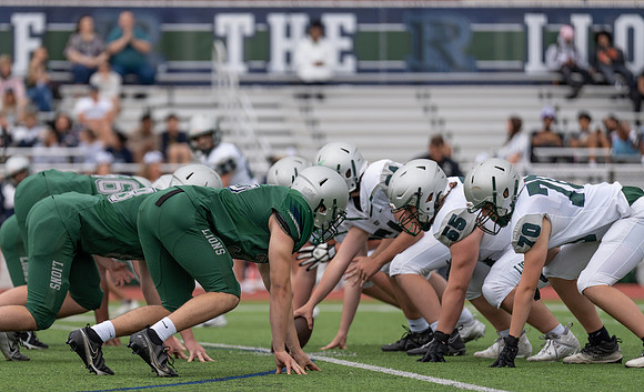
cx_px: 197
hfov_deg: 7.3
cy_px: 229
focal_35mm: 289
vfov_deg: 4.5
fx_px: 5041
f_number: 2.8
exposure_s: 1/1250
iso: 250
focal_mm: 200
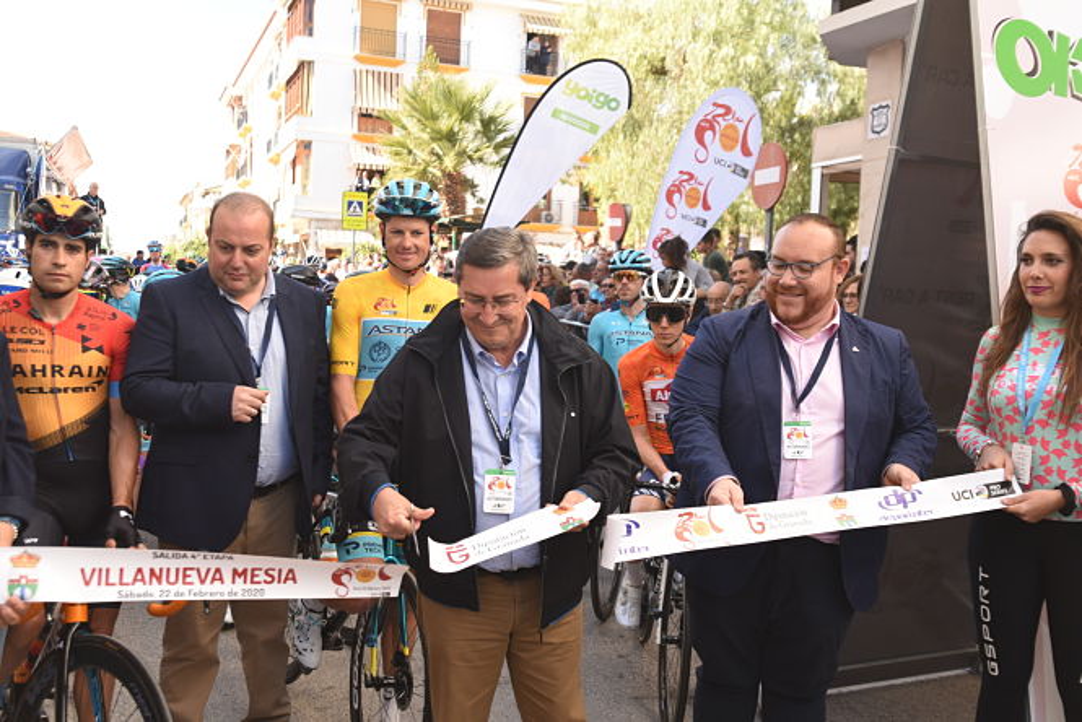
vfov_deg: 37.9
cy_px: 361
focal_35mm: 35
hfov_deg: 54.4
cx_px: 541
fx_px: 1052
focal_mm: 35
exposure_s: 1/250
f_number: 4
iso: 200
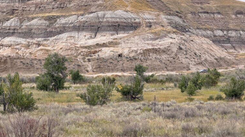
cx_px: 116
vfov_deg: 10.5
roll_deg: +0.5
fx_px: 747
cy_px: 43
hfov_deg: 18.6
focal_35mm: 115
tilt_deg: +0.5
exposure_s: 1/638
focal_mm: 16.89
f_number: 2.8
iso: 40
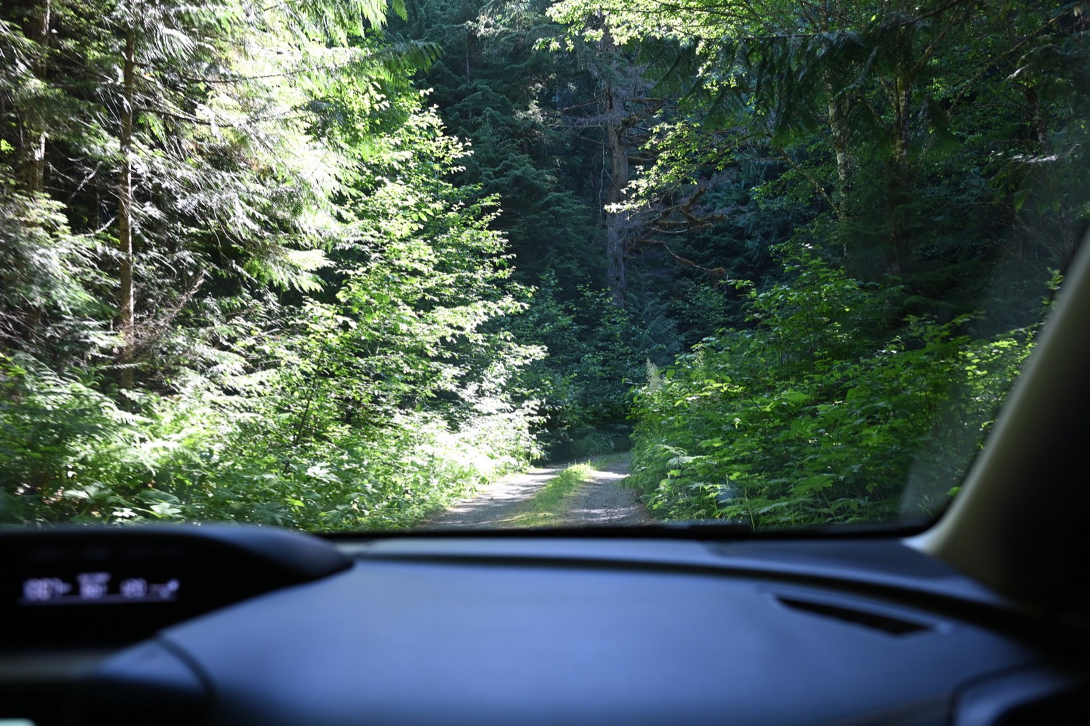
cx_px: 545
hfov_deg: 57.2
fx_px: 999
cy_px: 363
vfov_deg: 40.0
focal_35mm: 33
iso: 500
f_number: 4
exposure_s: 1/125
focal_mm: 33
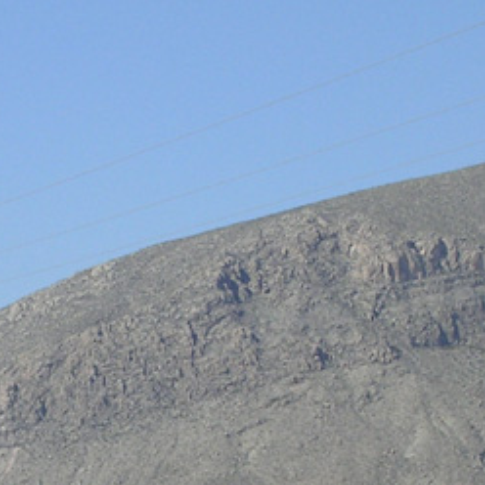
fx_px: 4296
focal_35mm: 271
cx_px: -27
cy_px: 475
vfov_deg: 6.4
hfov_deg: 6.4
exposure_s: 1/454
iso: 50
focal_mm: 14.5
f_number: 4.4
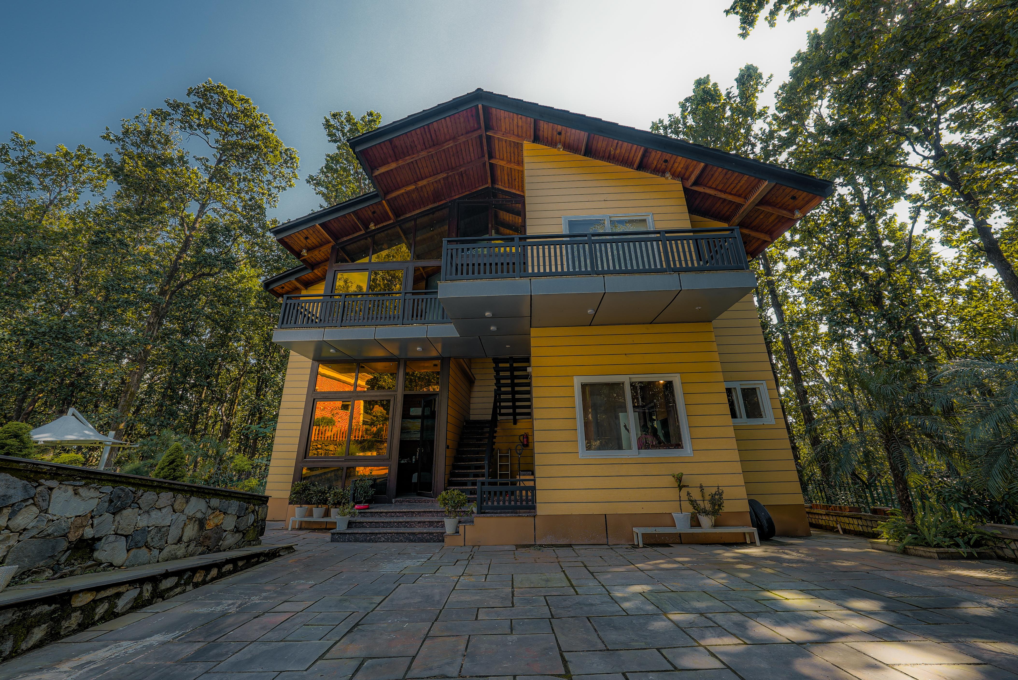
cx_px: 509
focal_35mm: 13
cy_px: 340
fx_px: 368
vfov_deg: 85.5
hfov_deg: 108.3
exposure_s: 1/80
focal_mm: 13
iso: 50
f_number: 9
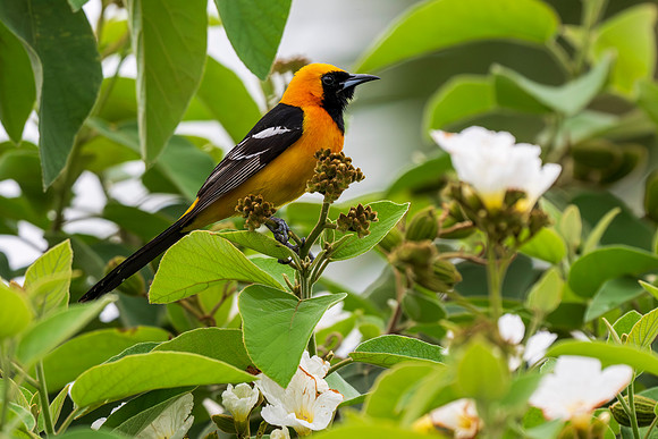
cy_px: 155
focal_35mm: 1029
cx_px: 259
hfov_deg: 2.0
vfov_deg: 1.3
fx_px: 18820
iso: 2800
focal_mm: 600
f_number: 9
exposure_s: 1/2000
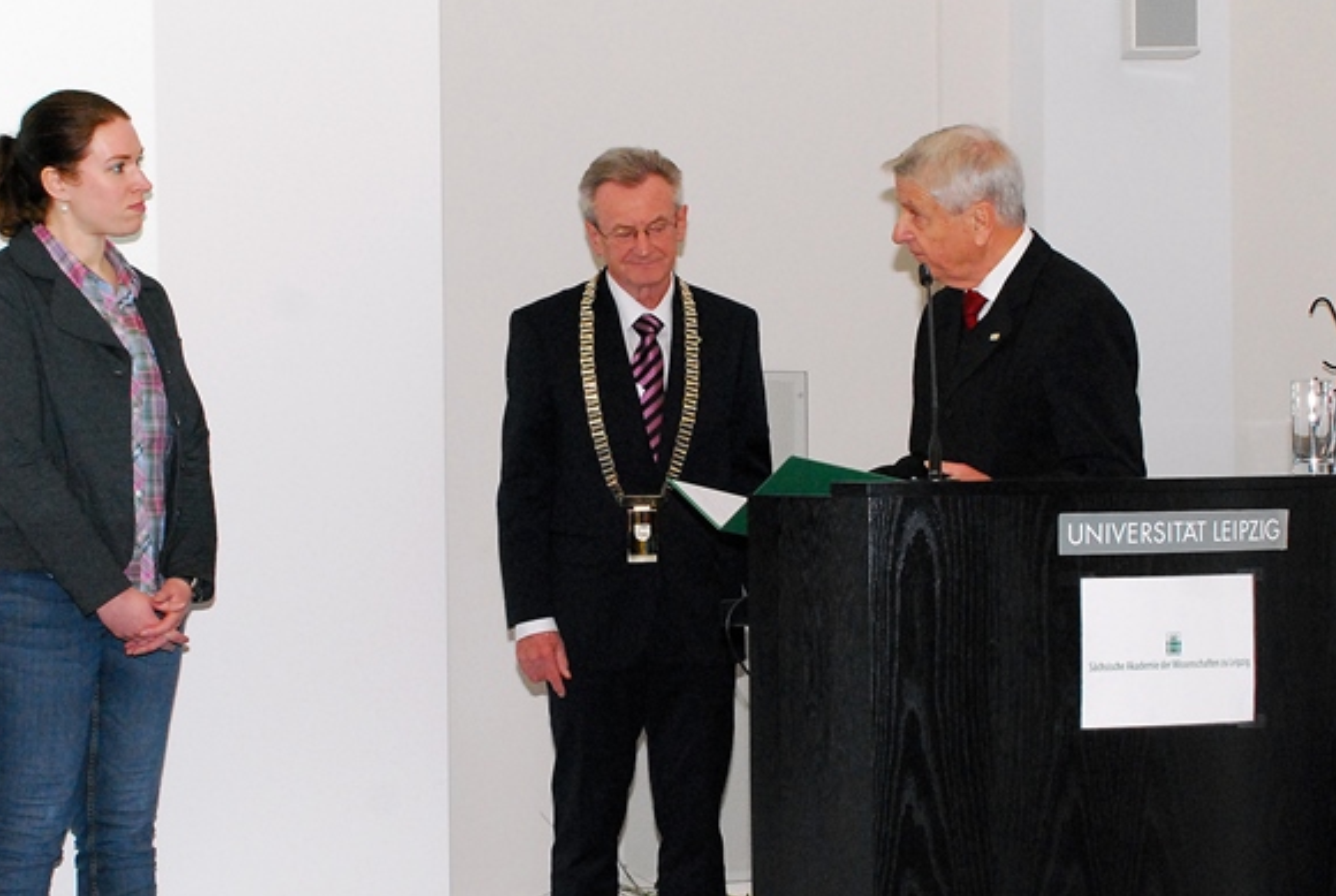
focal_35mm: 53
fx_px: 1970
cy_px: 413
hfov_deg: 37.4
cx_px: 631
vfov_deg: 25.6
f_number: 8
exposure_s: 1/60
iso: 1600
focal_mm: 32
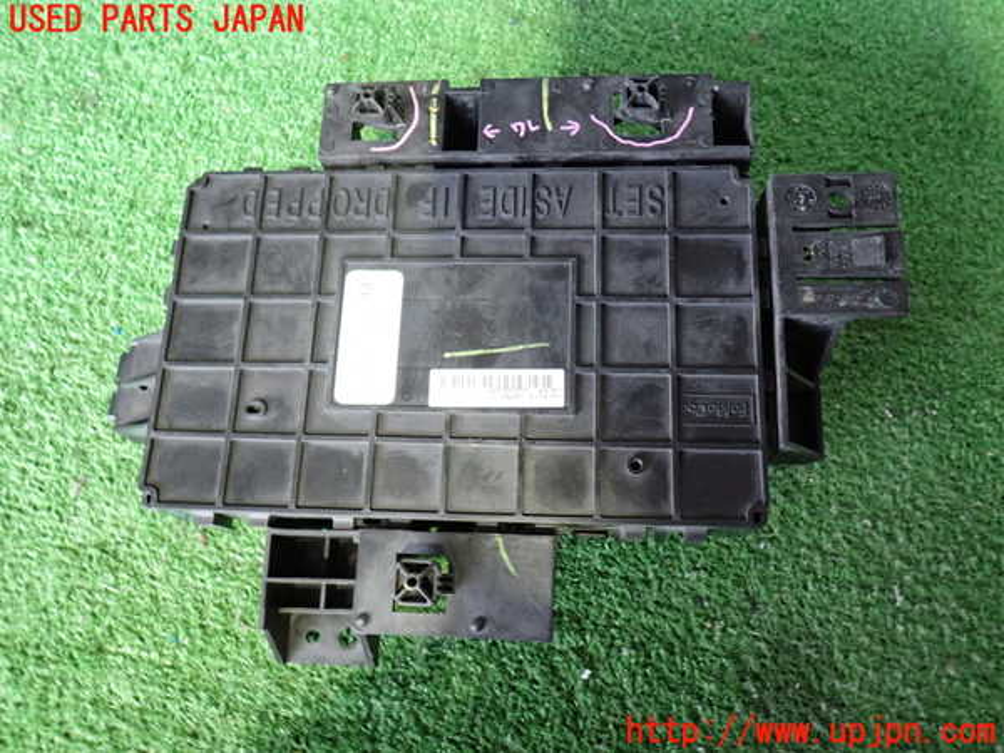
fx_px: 812
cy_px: 376
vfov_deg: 49.7
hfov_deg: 63.4
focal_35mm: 28
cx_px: 502
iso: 800
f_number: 2.2
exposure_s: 1/25
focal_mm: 5.05
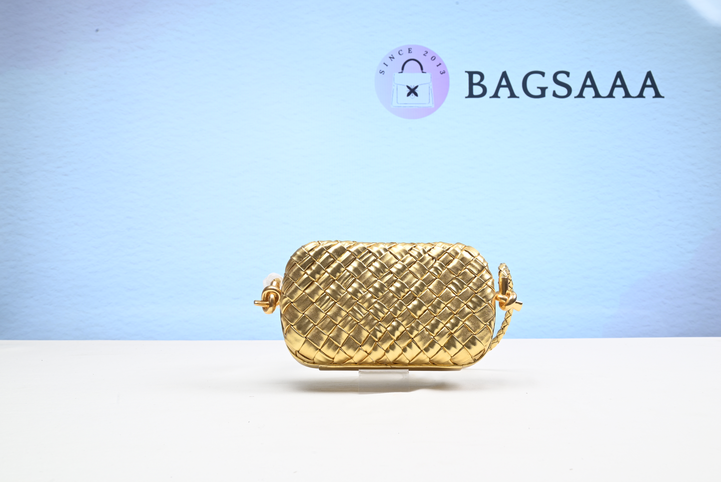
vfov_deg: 38.4
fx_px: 691
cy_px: 241
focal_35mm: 34
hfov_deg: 55.1
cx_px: 360
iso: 100
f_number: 16
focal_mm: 34.5
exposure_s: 1/2
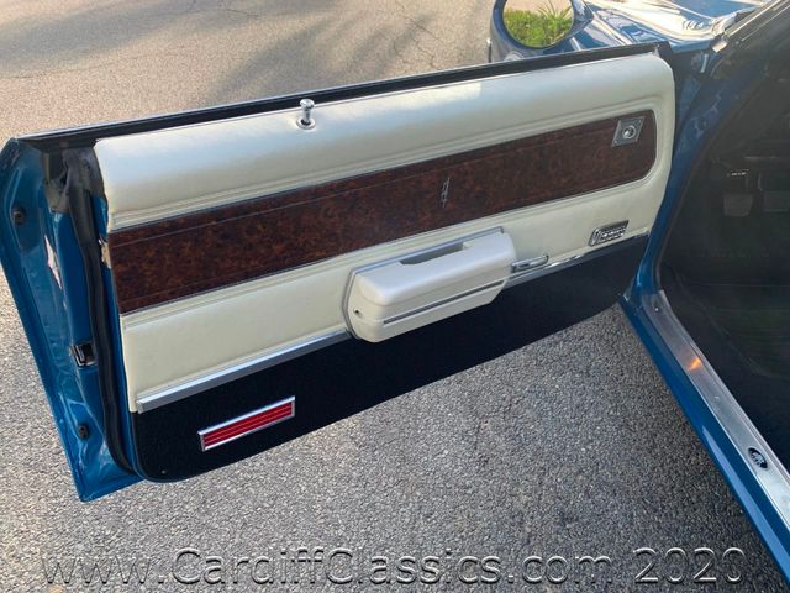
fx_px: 593
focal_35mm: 26
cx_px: 395
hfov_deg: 67.3
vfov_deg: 53.1
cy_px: 296
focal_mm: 4.25
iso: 25
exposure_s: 1/267
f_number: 1.8
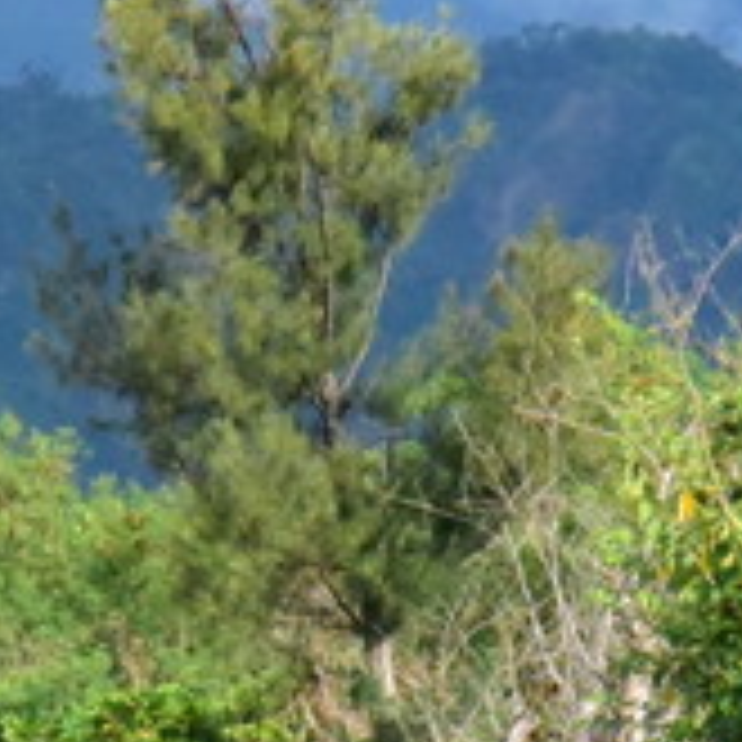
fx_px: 16054
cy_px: 902
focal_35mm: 662
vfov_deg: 2.6
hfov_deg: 2.6
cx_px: -99
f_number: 20
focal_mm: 165
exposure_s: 1/4000
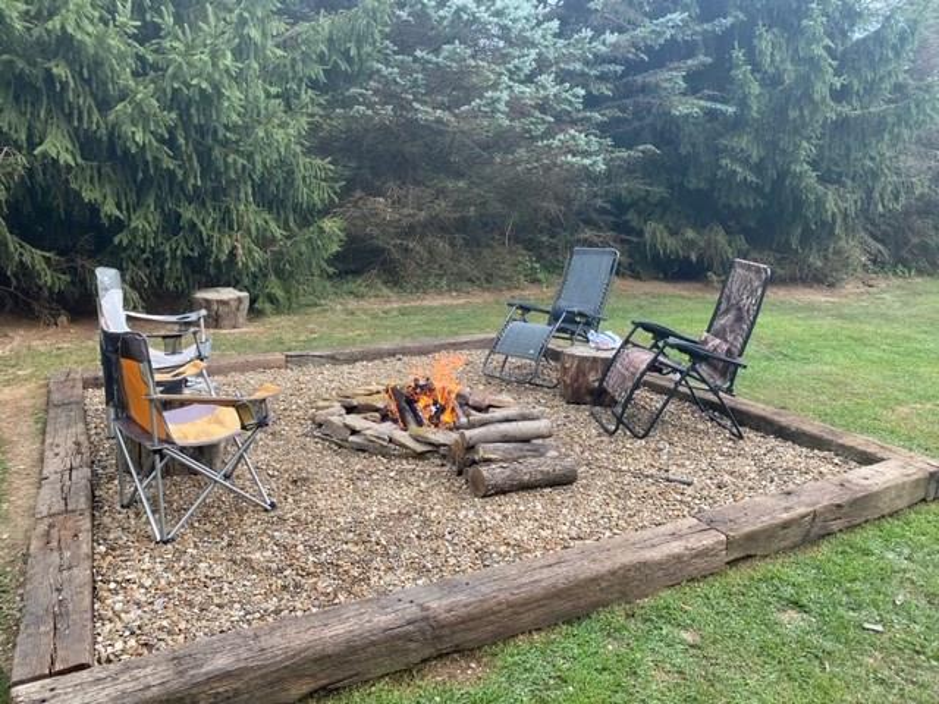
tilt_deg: -9.6
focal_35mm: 26
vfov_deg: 53.1
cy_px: 352
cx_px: 470
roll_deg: -1.3
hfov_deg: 67.3
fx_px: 705
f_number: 1.8
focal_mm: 4.25
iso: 64
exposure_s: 1/121
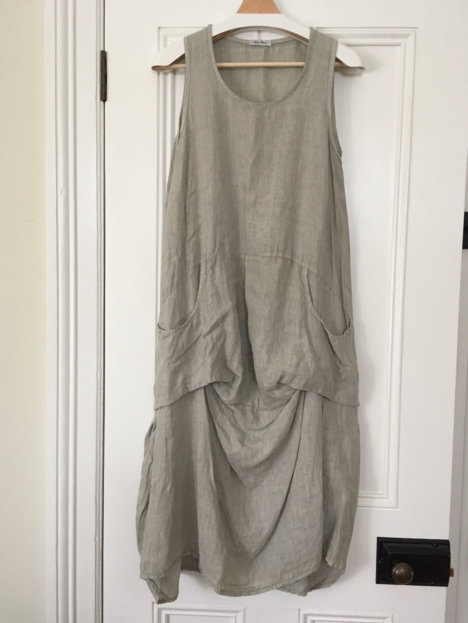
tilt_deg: -3.5
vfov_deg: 61.7
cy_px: 312
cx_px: 234
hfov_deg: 48.2
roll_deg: +0.1
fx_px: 523
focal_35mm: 29
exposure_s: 1/33
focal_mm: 4.15
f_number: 2.2
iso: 200
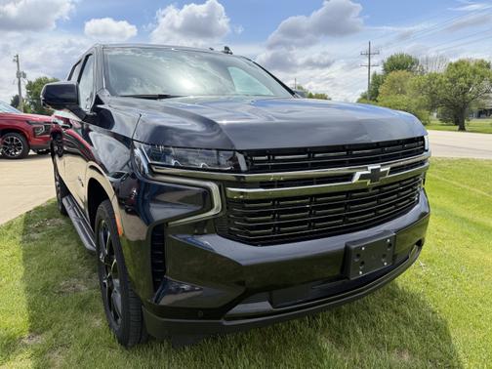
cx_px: 246
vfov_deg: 56.8
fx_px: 341
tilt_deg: -10.3
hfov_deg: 71.6
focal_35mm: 24
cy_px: 184
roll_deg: +0.7
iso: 100
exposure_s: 1/4167
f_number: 1.78
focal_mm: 6.76
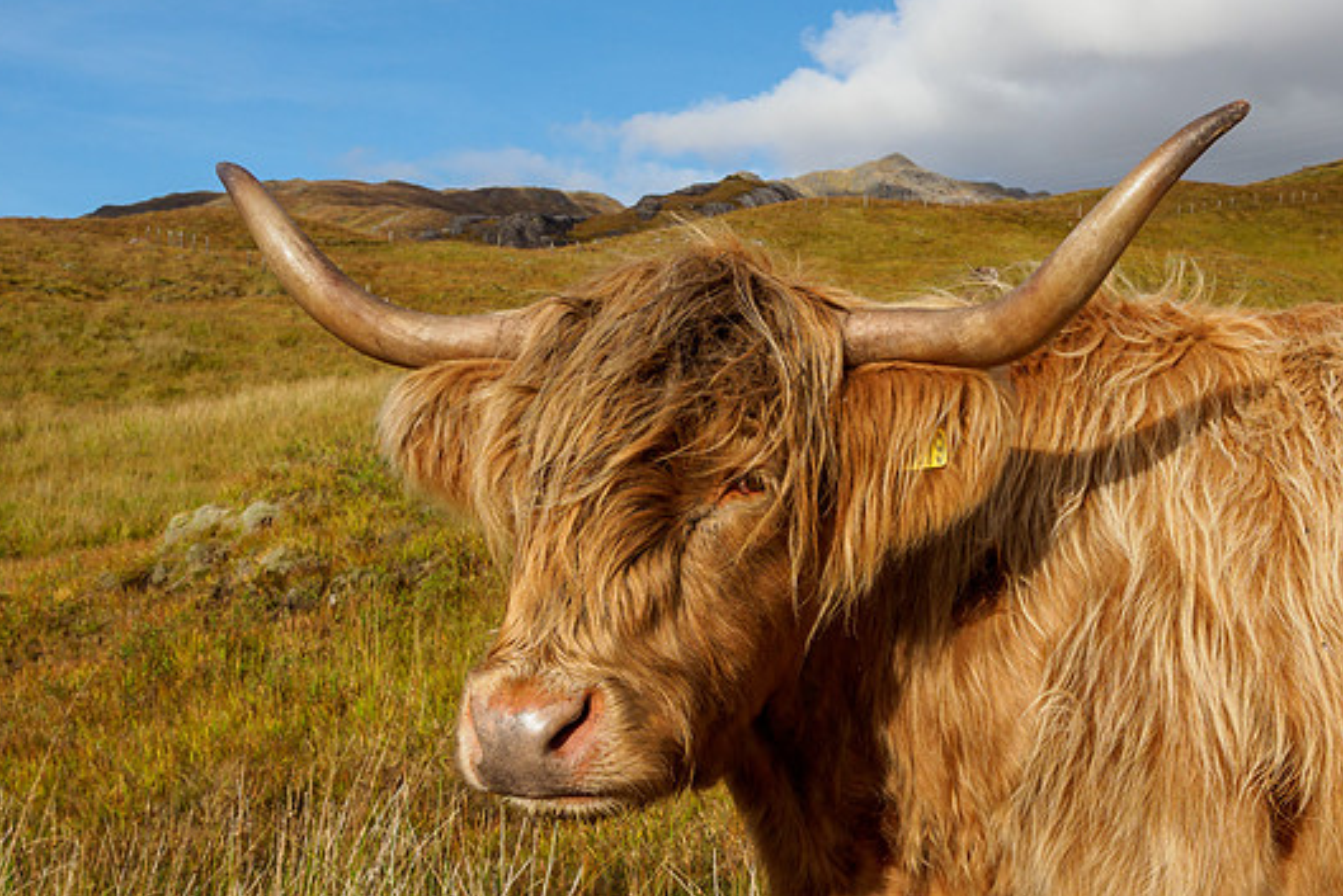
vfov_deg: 34.2
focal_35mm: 39
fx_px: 1455
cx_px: 931
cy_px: 456
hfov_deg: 48.4
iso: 200
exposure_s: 1/800
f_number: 5.6
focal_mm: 12
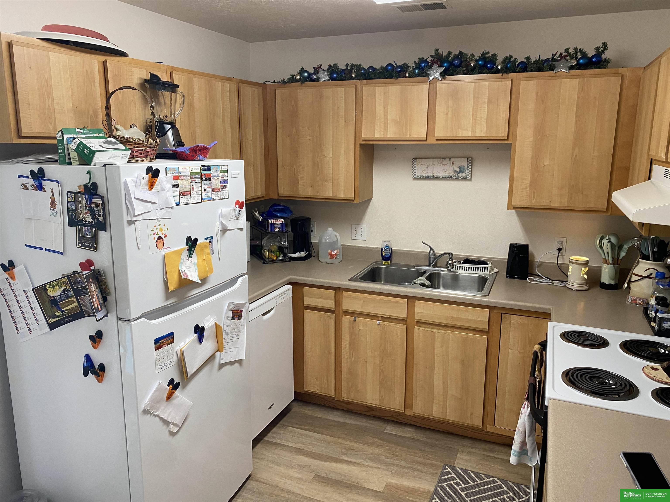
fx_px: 503
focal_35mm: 26
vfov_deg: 53.1
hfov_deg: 67.3
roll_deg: -0.3
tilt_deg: -12.1
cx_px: 335
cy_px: 251
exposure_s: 1/60
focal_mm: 4.25
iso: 100
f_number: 1.8
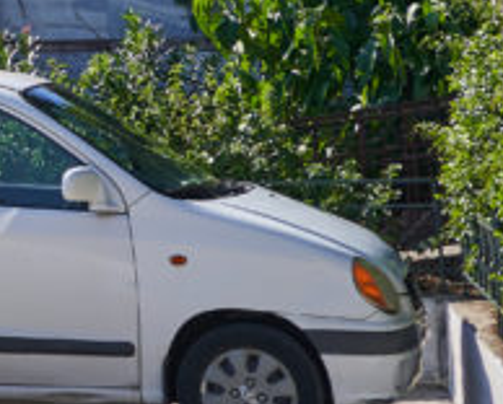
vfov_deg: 8.5
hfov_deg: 9.5
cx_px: -817
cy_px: -387
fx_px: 2581
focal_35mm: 173
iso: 100
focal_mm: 35
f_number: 5.6
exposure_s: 1/400
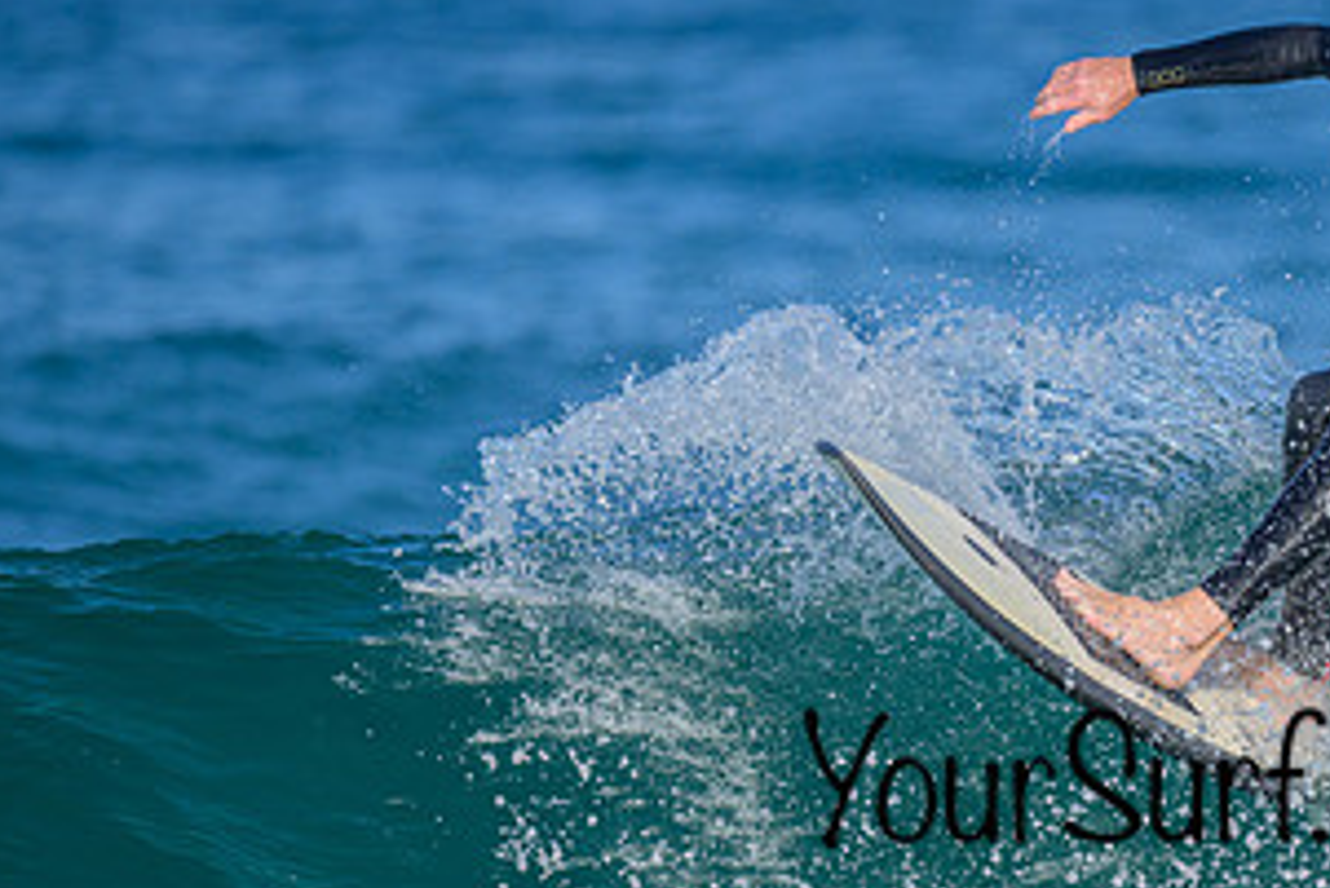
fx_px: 60024
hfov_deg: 1.3
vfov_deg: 0.8
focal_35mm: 1624
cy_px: 694
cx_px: 1328
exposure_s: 1/2000
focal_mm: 800
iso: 250
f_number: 6.3
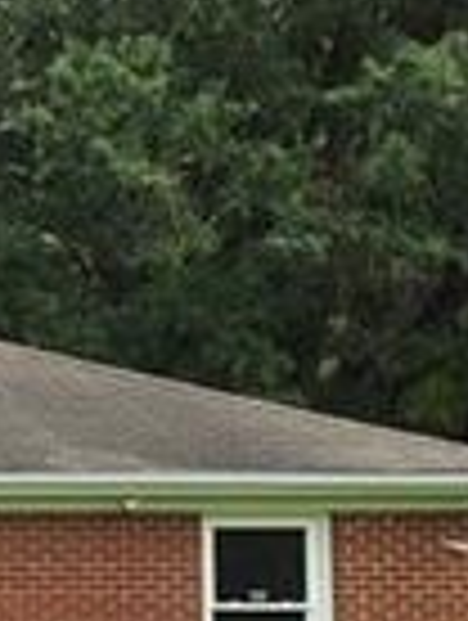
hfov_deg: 11.9
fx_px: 1995
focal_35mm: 111
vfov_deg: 17.5
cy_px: 529
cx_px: -486
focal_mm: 6.3
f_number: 1.7
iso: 12
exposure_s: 1/515
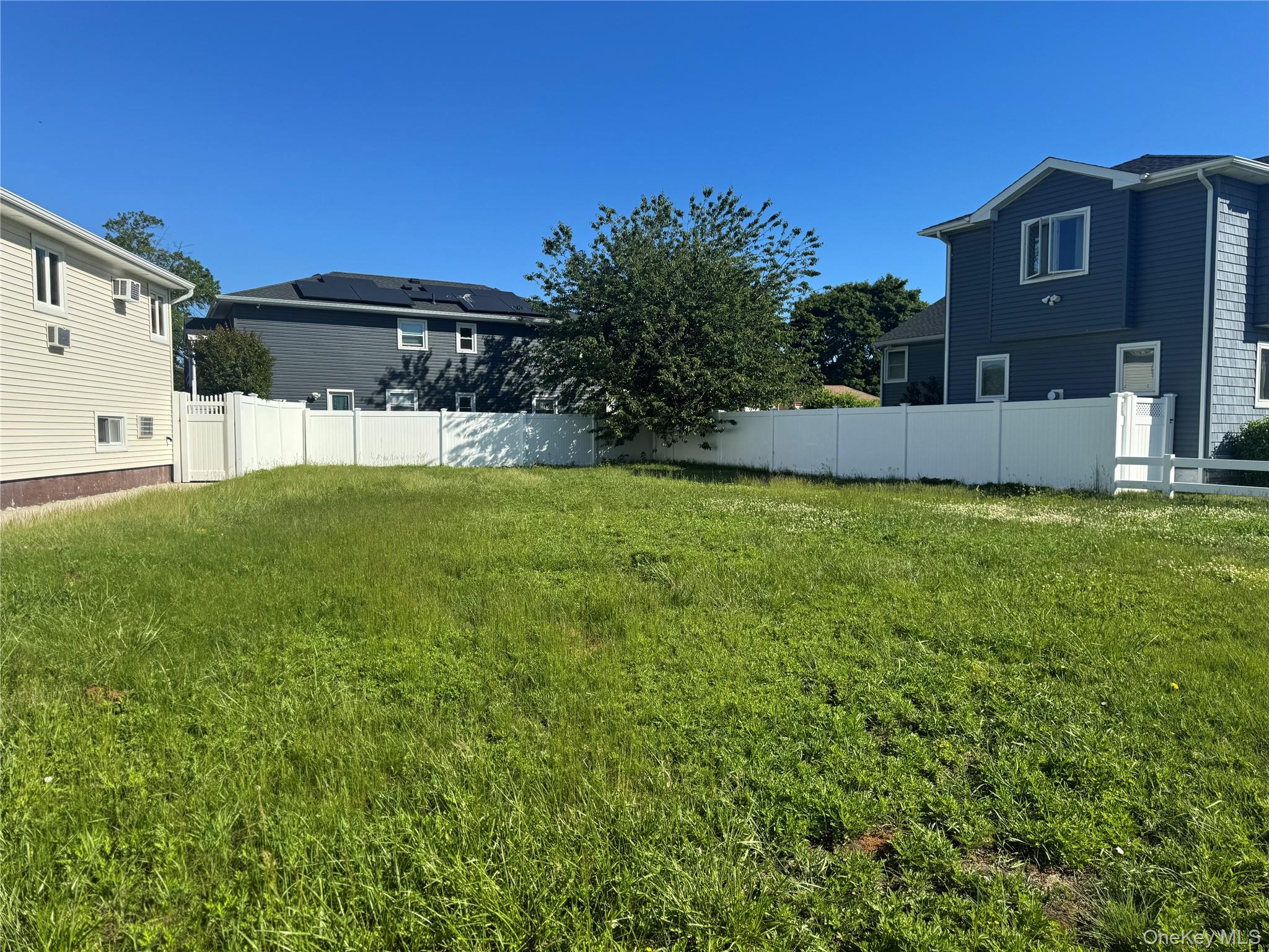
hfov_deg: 71.6
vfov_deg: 56.8
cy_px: 476
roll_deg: -0.1
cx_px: 634
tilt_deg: -1.9
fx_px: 880
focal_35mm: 24
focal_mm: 6.76
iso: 80
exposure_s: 1/4310
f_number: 1.78
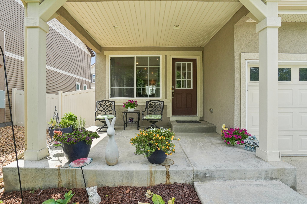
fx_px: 128
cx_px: 154
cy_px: 102
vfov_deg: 77.3
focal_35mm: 15
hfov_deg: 100.4
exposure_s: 1/400
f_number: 8
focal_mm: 10
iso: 400
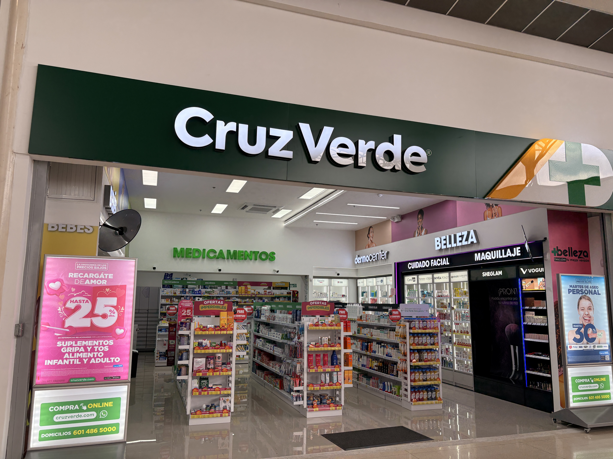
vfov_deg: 53.1
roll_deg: -0.2
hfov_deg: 67.3
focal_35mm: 26
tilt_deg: +9.0
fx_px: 460
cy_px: 230
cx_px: 306
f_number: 1.6
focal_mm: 5.96
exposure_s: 1/334
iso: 64
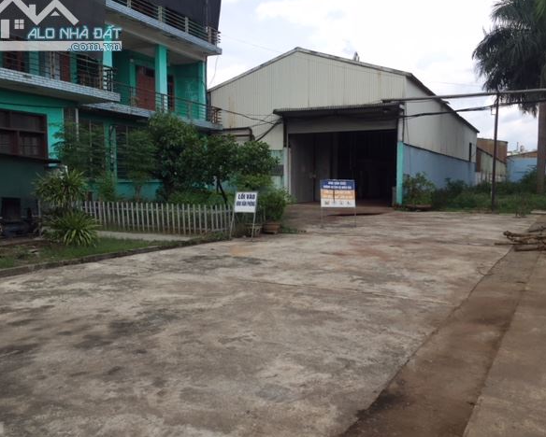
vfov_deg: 47.2
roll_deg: -1.5
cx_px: 282
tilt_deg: -2.4
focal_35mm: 31
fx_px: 501
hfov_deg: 57.1
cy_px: 216
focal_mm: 4.15
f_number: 2.2
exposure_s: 1/1412
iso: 32
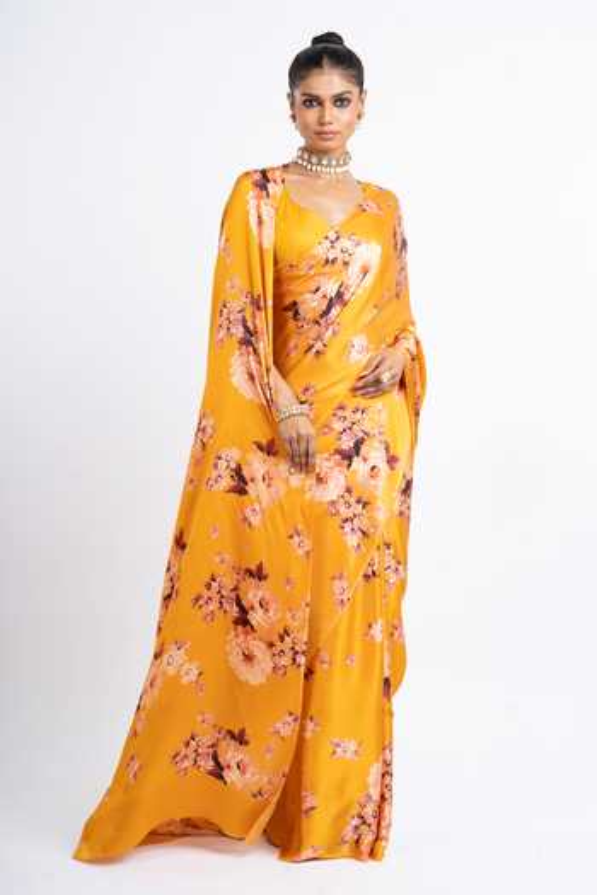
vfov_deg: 23.9
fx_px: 2114
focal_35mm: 85
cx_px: 298
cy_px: 448
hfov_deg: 16.1
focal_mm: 85
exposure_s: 1/160
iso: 200
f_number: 11
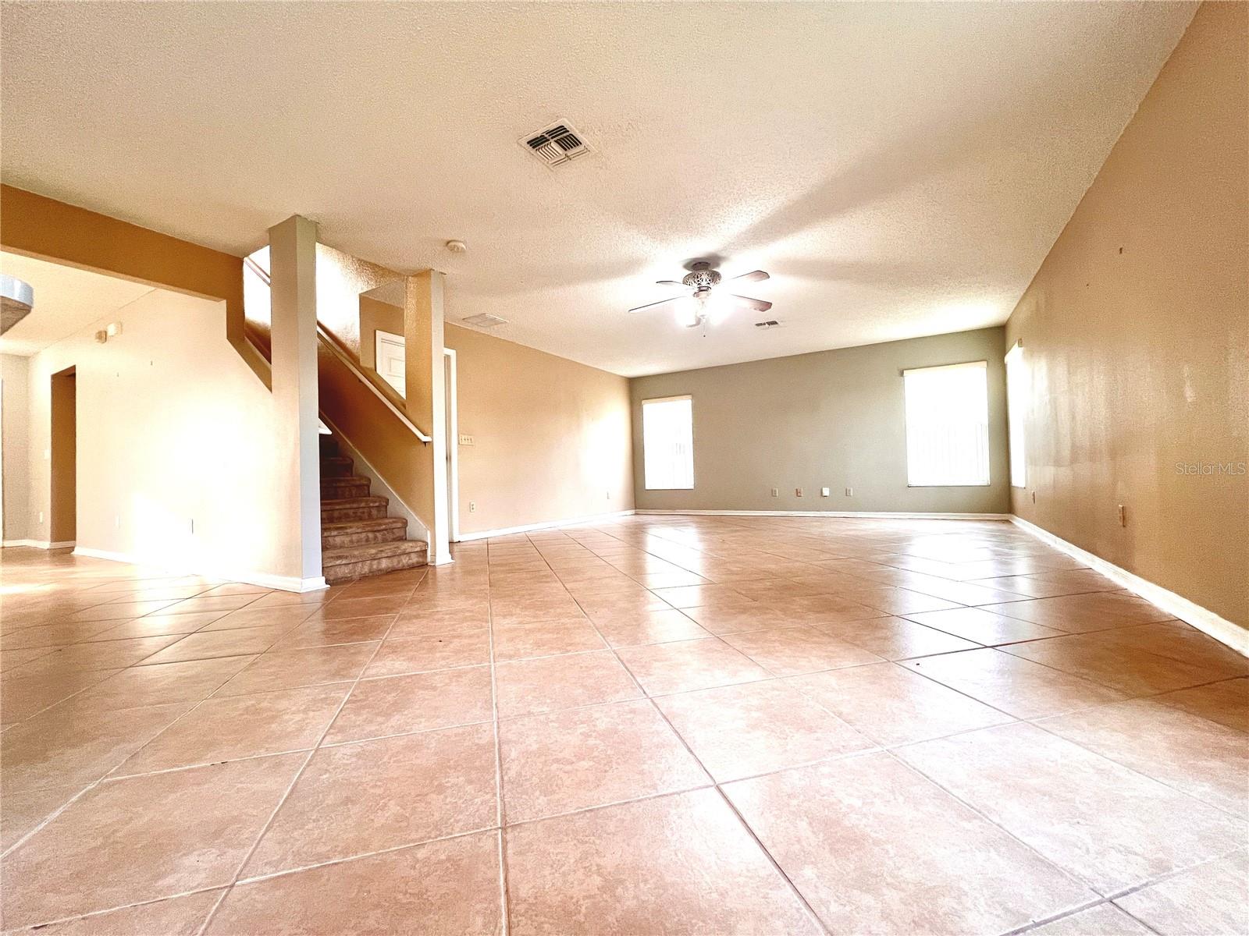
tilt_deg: +1.1
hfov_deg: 106.2
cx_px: 624
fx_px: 469
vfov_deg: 89.9
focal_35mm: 13
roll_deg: +2.3
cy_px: 468
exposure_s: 1/120
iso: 200
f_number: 1.8
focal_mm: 1.57
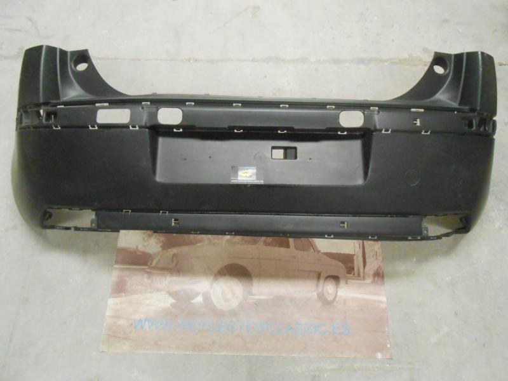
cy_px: 190
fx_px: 382
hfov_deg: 67.3
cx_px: 254
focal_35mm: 26
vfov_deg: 53.1
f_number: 3.5
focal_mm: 4.6
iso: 800
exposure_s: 1/25
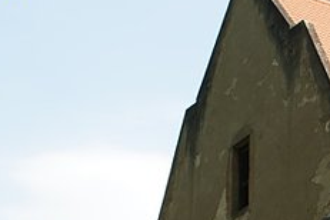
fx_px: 1393
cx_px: 309
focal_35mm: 152
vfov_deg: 9.0
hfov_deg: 13.4
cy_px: 164
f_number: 9
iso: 100
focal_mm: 26
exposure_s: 1/100
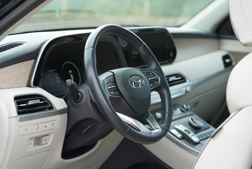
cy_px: 84
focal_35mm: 85
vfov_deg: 16.1
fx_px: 595
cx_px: 126
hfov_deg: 23.9
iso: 250
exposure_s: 1/160
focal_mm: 85
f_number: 4
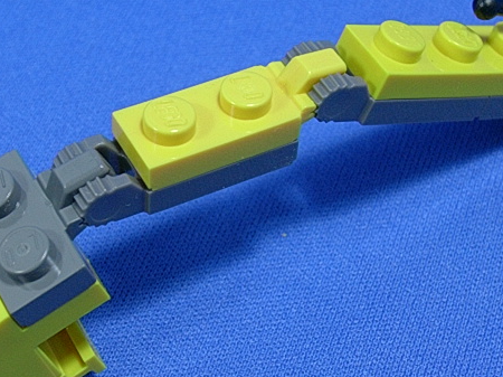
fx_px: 1467
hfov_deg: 19.5
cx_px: 253
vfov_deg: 14.6
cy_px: 215
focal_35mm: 101
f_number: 3.7
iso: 70
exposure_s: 1/23.2
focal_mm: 10.8
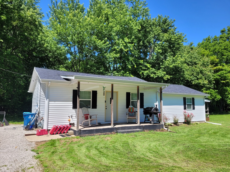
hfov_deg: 67.3
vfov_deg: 53.1
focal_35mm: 26
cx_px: 115
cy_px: 86
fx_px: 173
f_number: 1.8
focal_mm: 5.4
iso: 40
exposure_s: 1/1429
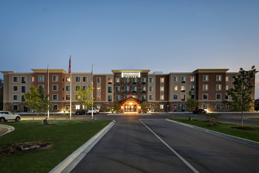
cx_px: 130
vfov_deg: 67.4
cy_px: 86
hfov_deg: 90.0
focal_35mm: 18
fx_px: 129
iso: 250
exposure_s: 1/1.67
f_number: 7.1
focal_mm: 12
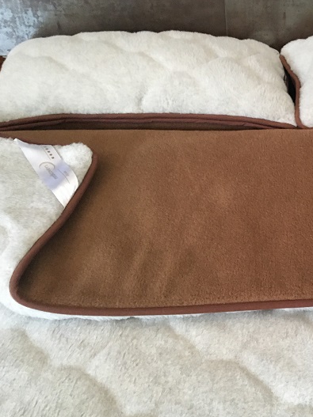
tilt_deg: -41.1
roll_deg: -2.7
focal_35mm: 44
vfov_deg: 42.9
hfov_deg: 30.6
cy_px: 217
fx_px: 531
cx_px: 311
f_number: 2.2
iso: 250
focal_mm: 4.15
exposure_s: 1/33
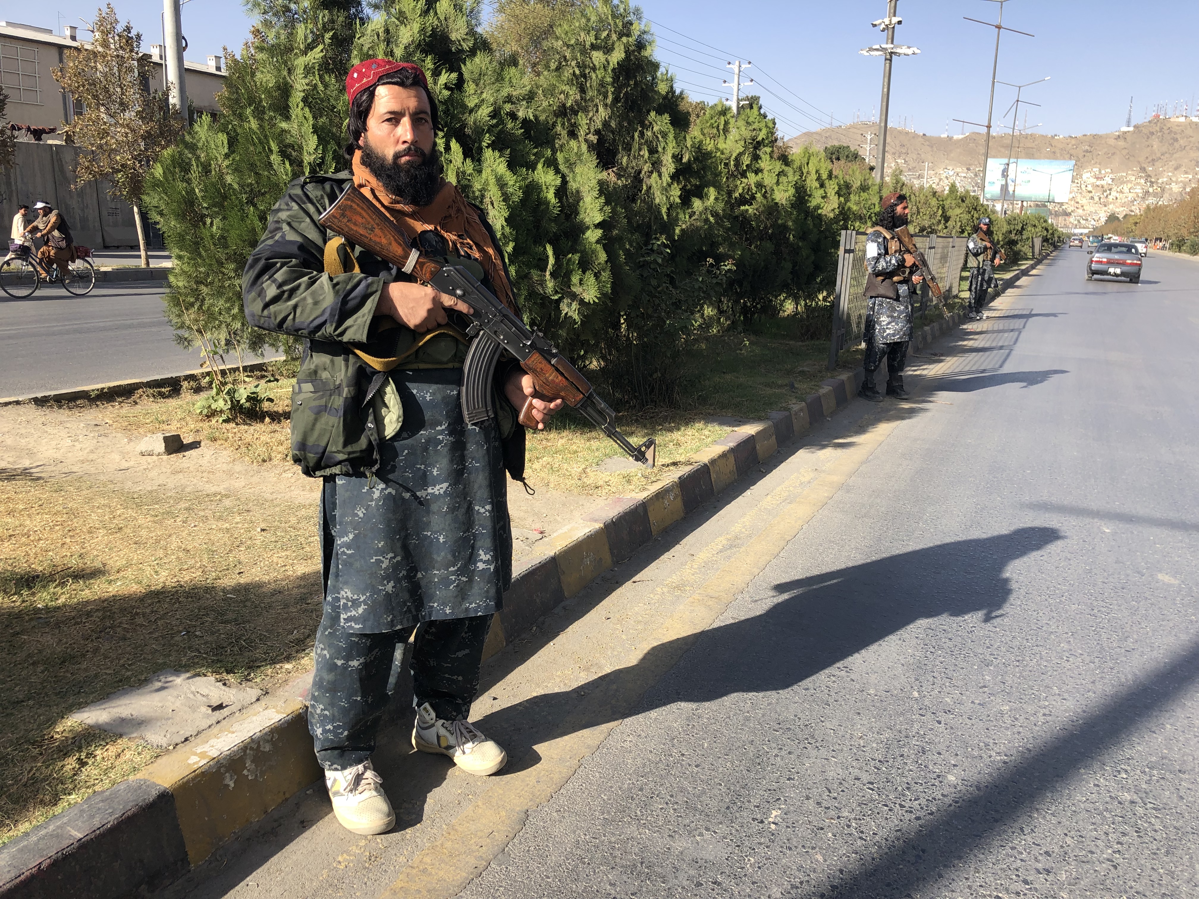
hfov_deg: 63.4
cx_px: 600
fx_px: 970
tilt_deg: -15.1
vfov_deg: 49.7
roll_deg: -1.1
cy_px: 450
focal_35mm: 28
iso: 20
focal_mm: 3.99
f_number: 1.8
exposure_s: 1/873
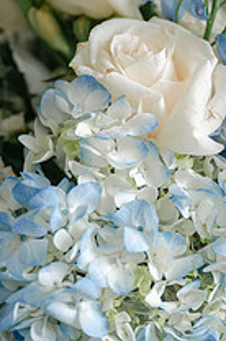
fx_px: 1124
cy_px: 107
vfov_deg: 17.2
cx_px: 137
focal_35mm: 119
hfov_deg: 11.5
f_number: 2.8
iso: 250
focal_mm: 55
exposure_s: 1/125
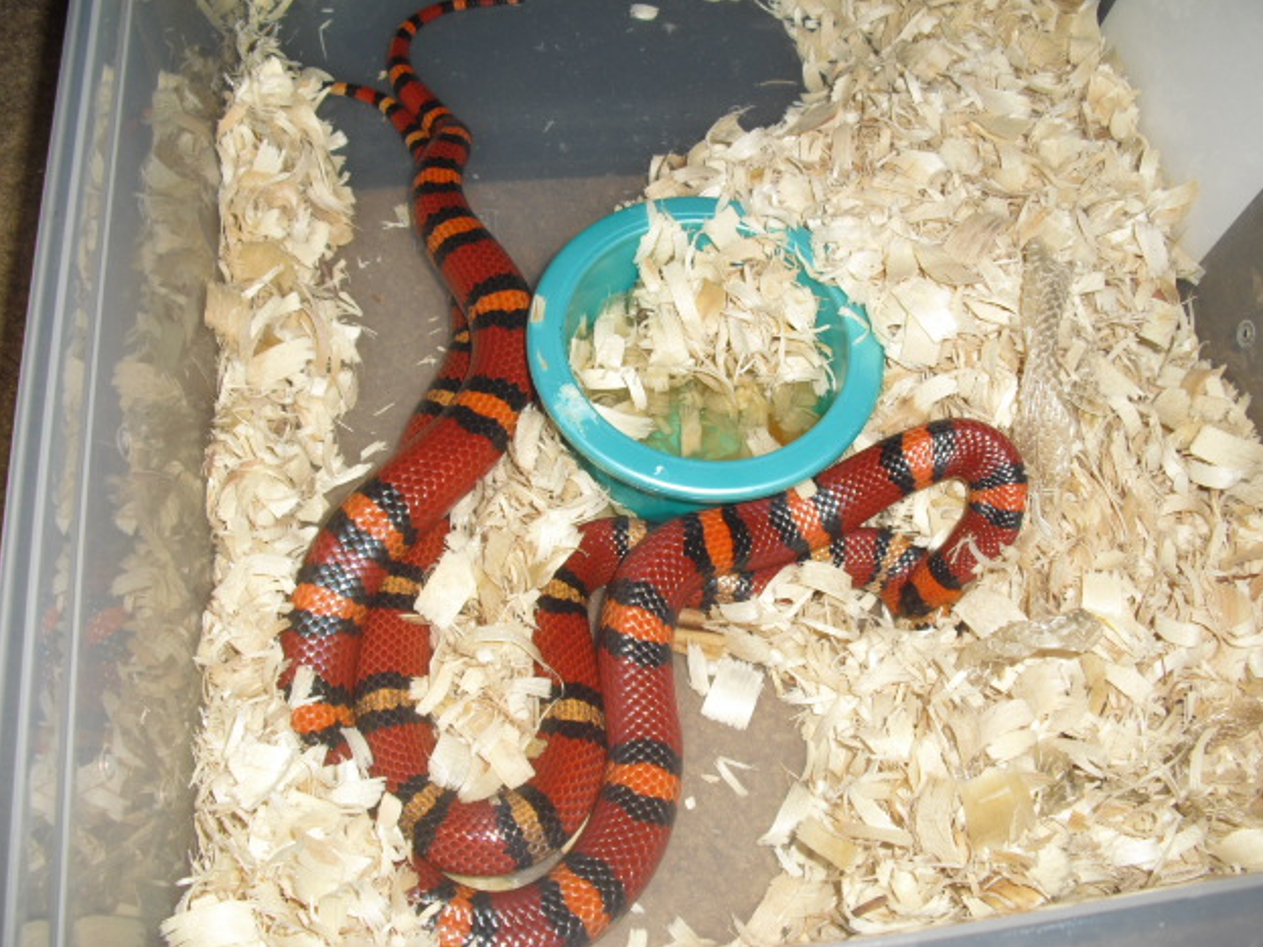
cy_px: 470
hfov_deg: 50.1
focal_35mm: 37
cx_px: 622
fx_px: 1350
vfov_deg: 38.7
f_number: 3.1
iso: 100
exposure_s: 1/60
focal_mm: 6.3
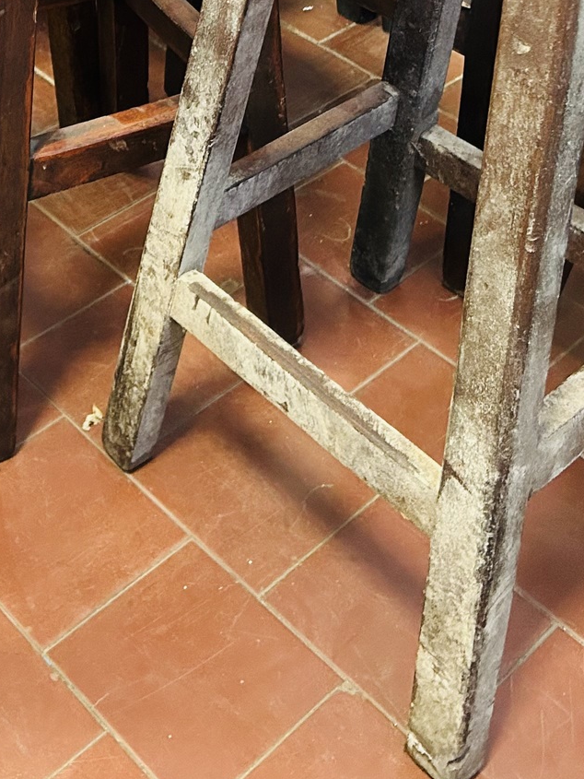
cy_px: -82
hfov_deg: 23.0
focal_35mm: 62
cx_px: 50
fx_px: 1394
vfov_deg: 28.3
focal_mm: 5.7
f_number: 1.5
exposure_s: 1/50
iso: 500
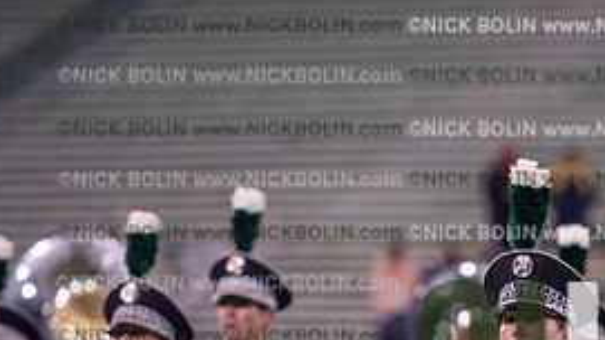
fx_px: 6653
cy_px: 388
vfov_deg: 2.9
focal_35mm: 415
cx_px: 578
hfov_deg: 5.2
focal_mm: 185
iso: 2500
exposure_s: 1/1250
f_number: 2.8
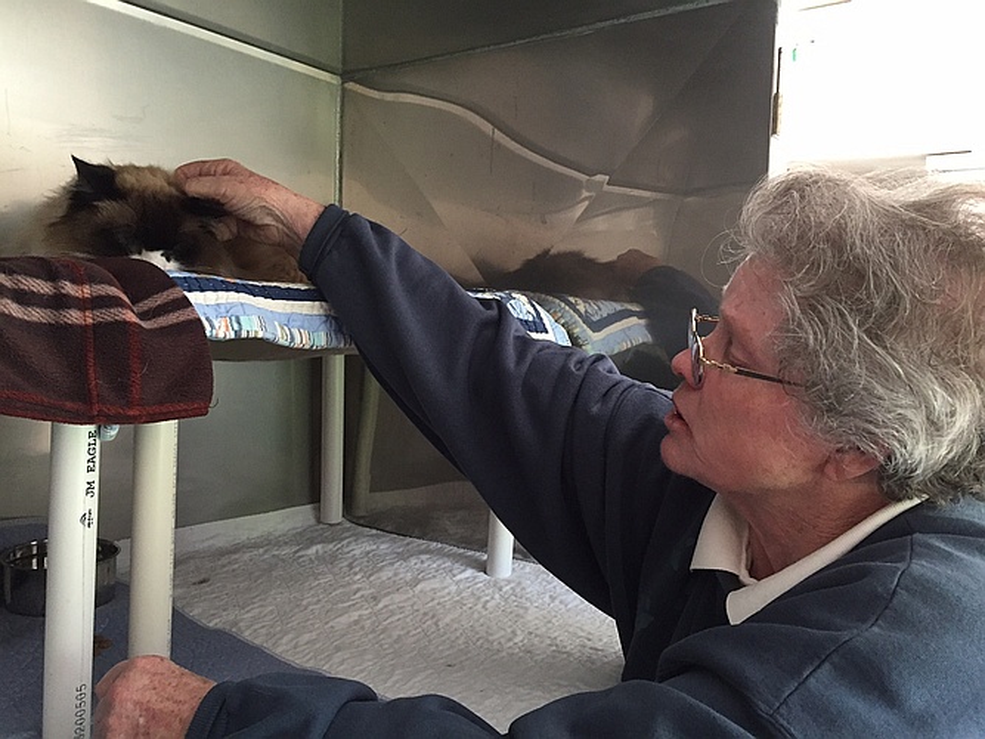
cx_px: 492
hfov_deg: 61.7
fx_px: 825
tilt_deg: -2.1
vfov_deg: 48.2
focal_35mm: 29
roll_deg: -2.5
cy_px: 370
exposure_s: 1/30
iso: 160
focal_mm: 4.15
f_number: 2.2
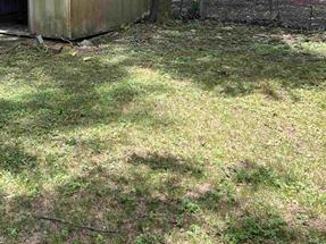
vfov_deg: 24.3
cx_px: 27
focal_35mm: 58
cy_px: 11
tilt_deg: -5.7
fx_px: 546
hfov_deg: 31.5
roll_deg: +0.3
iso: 50
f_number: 1.5
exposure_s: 1/452
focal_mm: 5.7
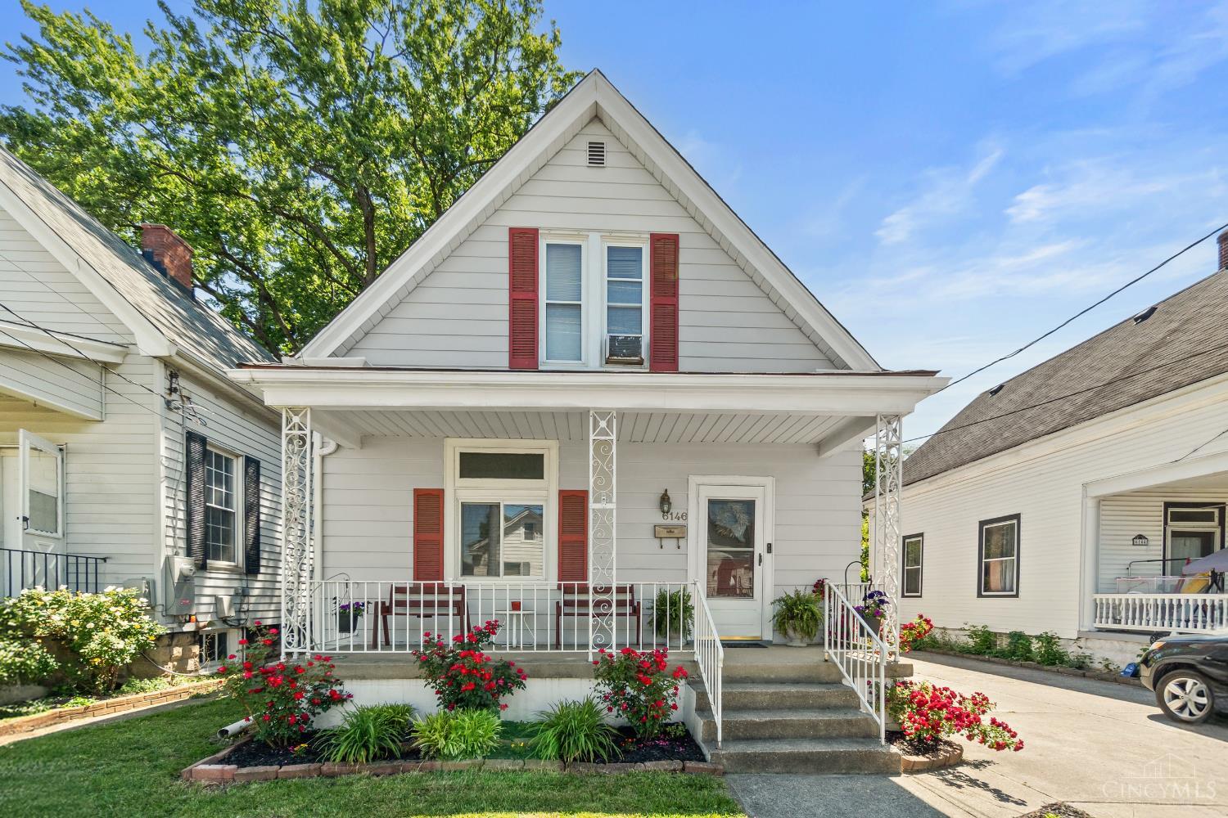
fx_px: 512
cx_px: 614
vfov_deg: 77.3
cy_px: 409
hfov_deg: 100.4
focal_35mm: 15
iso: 400
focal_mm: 10
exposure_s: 1/800
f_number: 8
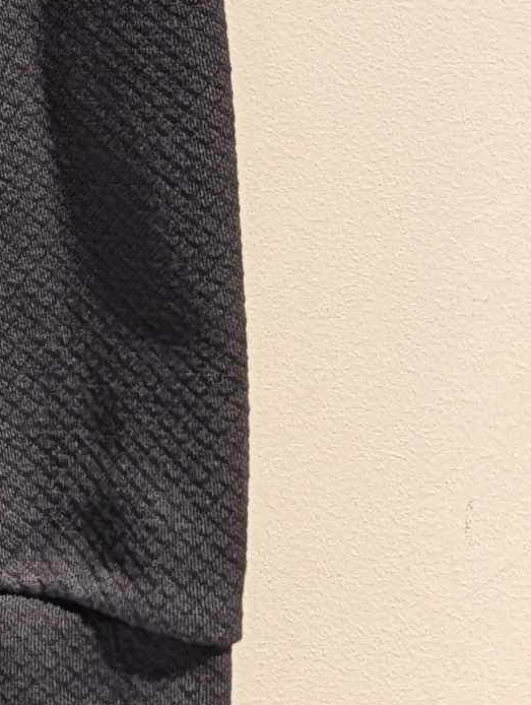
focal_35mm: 141
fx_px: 2875
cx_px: -956
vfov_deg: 12.4
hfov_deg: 9.0
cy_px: -699
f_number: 1.68
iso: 96
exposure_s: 1/25
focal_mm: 6.9
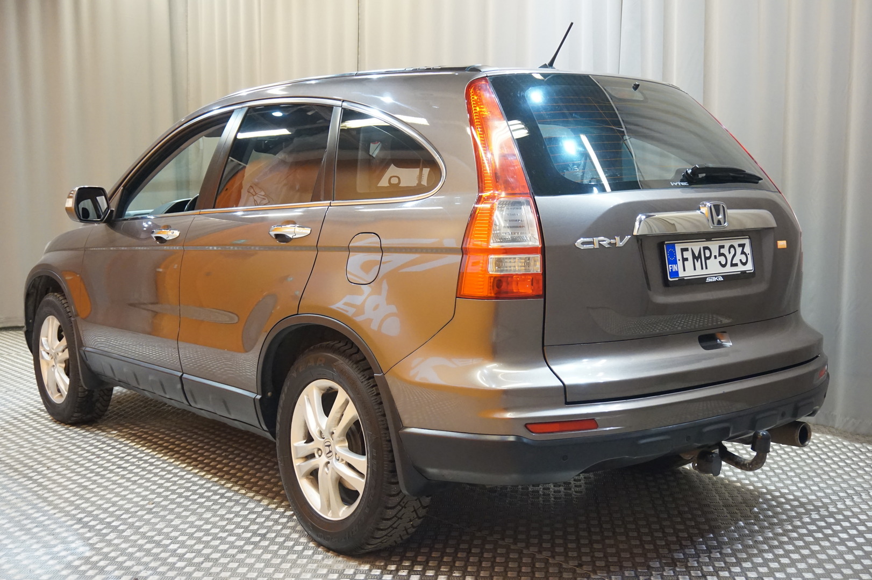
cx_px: 436
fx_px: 981
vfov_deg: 33.0
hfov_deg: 47.9
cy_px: 290
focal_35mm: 40
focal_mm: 27
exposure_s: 1/160
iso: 2000
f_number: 4.5
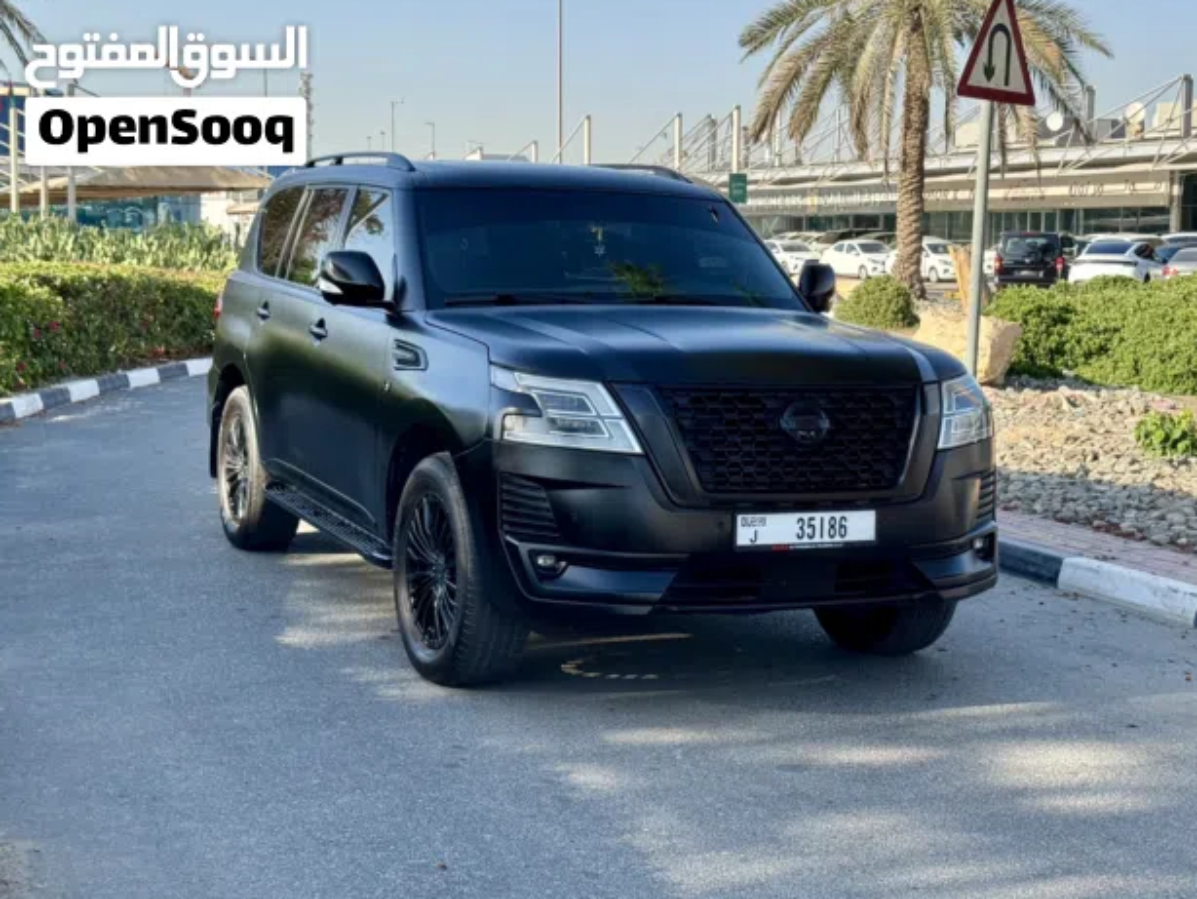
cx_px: 600
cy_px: 447
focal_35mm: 50
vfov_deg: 29.1
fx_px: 1730
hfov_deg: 38.2
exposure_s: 1/1818
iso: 64
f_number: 1.78
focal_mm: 6.76
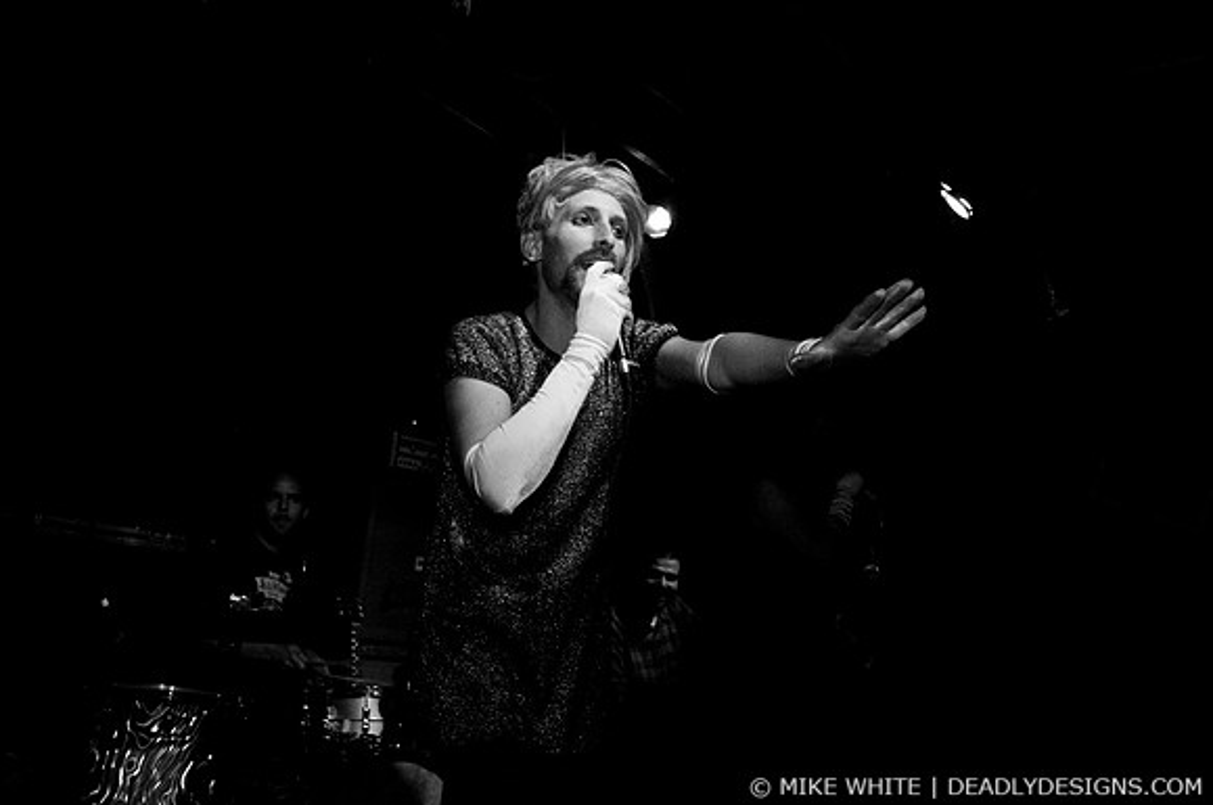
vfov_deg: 43.5
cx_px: 606
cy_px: 402
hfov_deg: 62.0
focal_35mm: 30
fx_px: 1009
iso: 800
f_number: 2.8
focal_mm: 20
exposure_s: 1/30
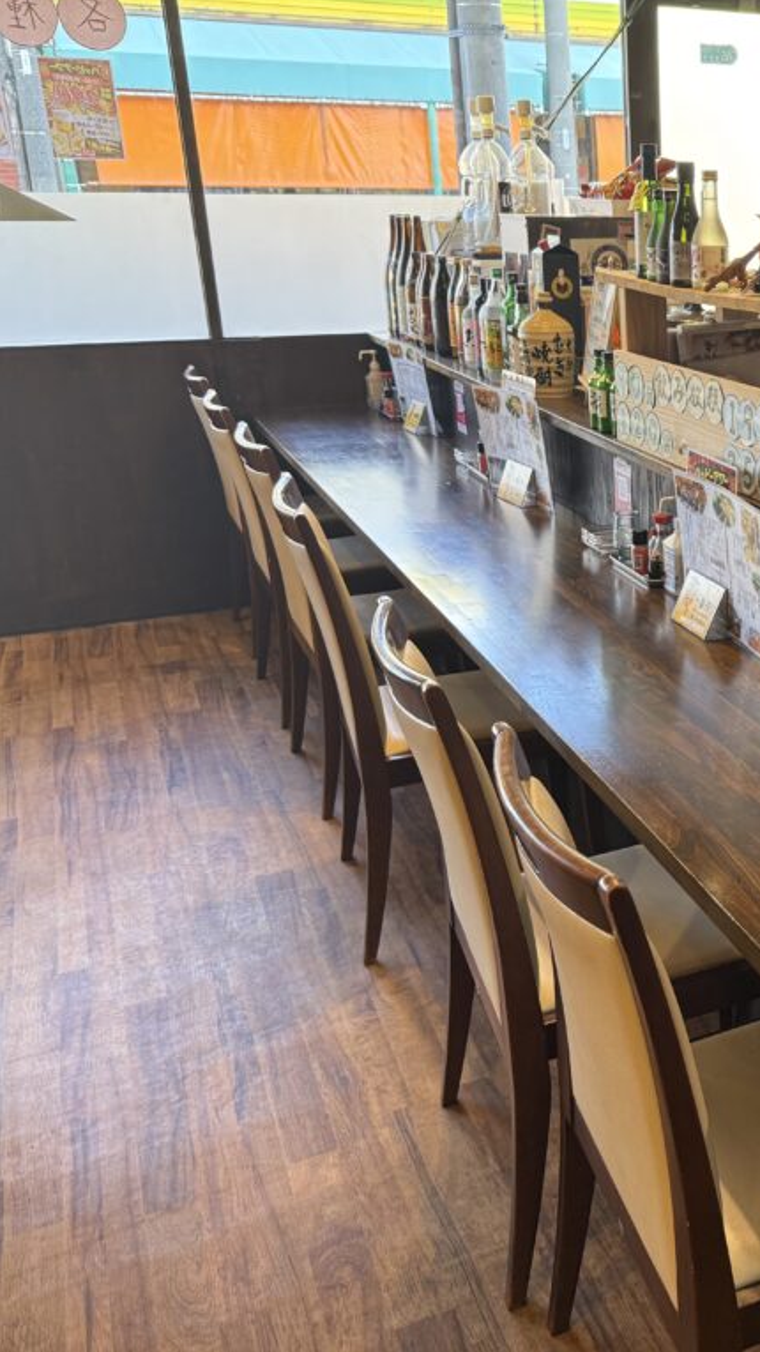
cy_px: 675
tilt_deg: -20.2
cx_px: 788
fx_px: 1255
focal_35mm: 35
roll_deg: -0.3
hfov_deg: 30.9
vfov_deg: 56.6
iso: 200
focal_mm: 6.76
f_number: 1.78
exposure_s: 1/120
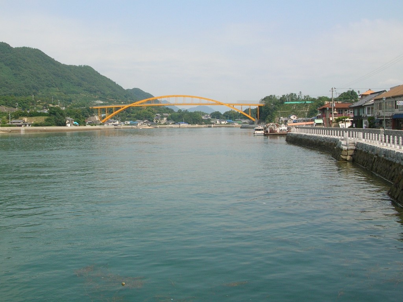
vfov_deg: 40.7
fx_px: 407
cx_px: 202
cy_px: 151
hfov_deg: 52.6
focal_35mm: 35
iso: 50
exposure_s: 1/284
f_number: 5.6
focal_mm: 5.8
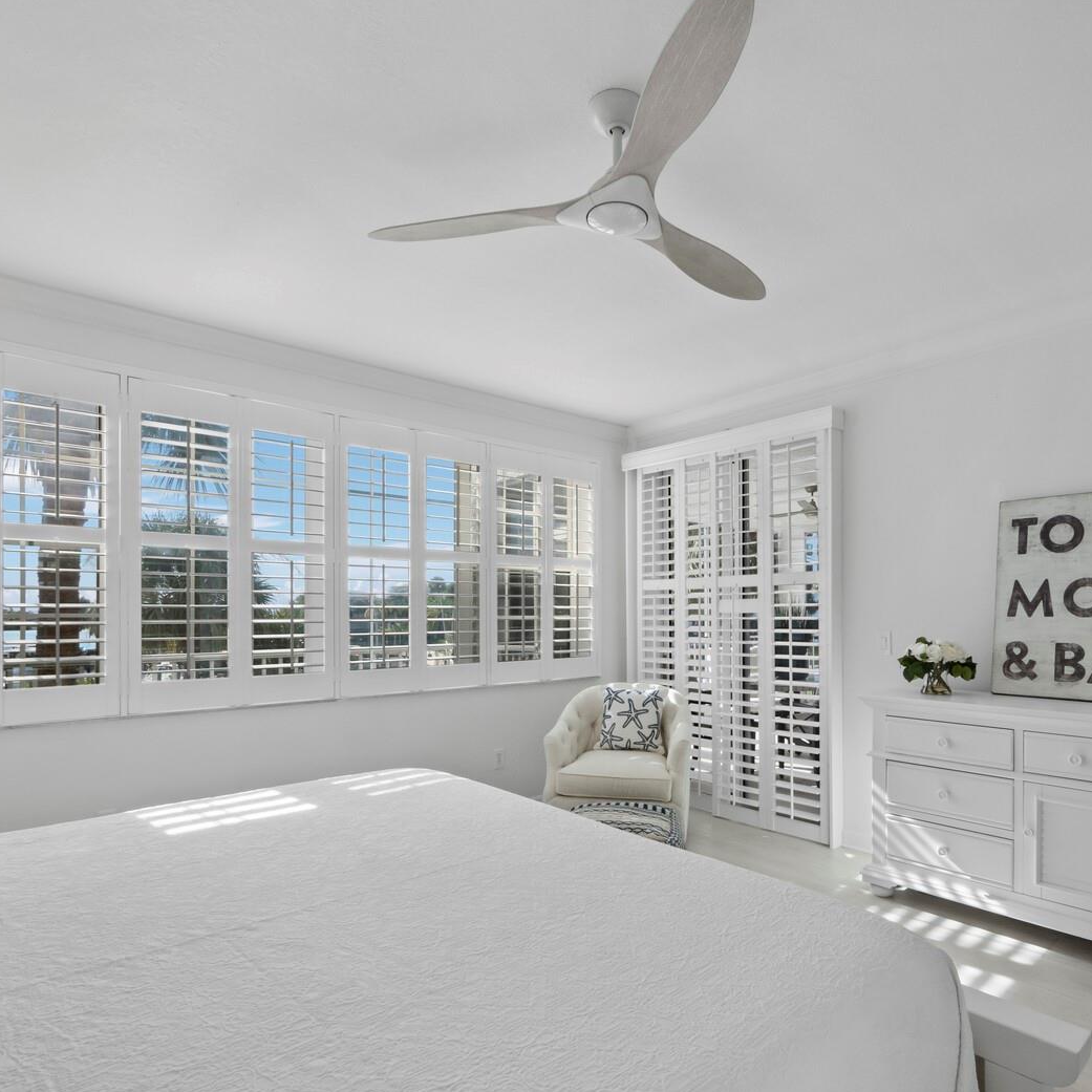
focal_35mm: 19
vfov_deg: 77.3
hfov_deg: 77.2
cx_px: 627
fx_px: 678
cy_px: 619
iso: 400
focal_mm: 7
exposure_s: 1/15
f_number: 11
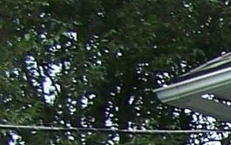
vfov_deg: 4.1
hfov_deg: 6.2
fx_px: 1973
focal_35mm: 313
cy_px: 417
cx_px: 666
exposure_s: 1/500
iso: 80
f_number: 2.8
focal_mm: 6.3
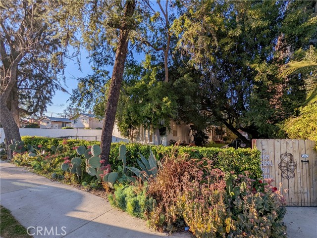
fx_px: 147
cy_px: 119
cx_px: 158
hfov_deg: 94.5
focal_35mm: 16
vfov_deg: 78.2
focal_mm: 2.35
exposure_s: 1/768
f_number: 2.2
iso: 48
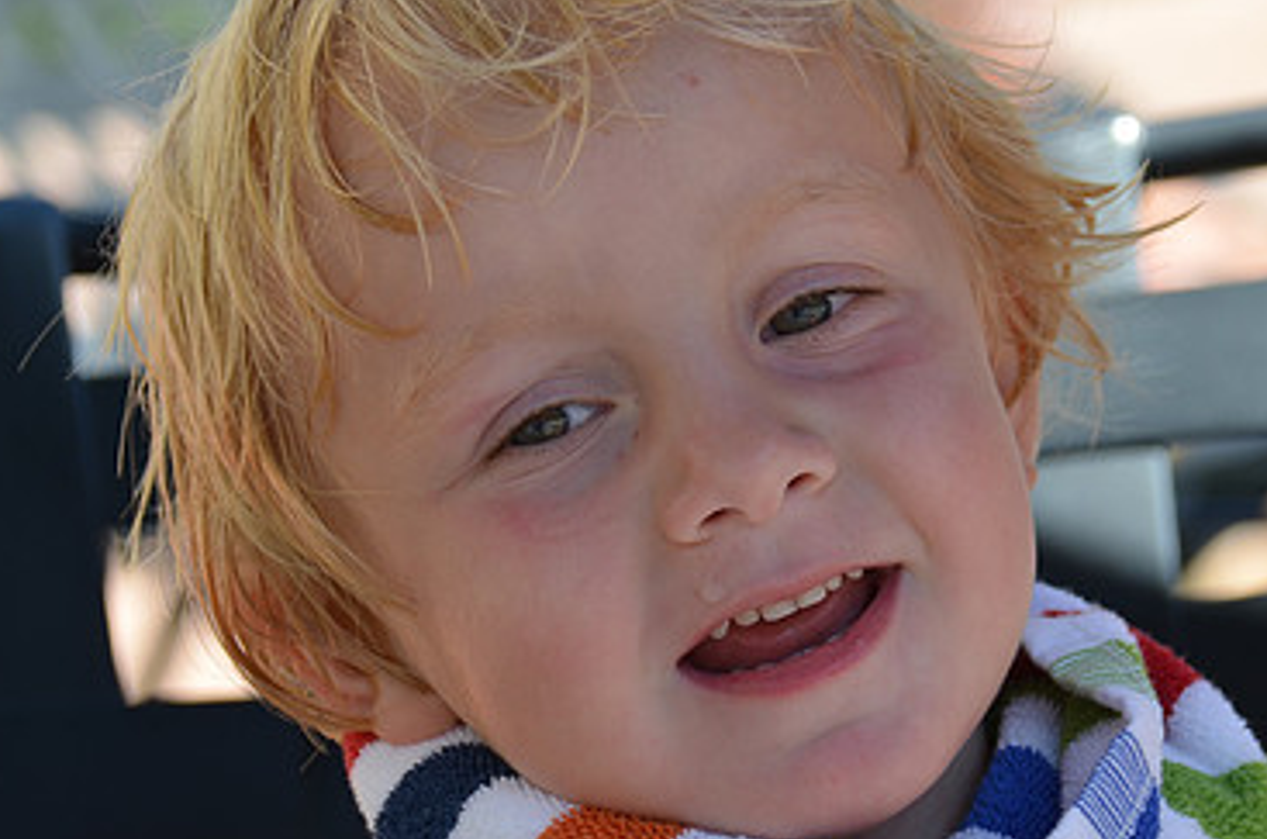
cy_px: 435
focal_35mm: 237
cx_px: 756
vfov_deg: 5.8
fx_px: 8323
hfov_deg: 8.7
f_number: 6.3
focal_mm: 100
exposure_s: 1/320
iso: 200
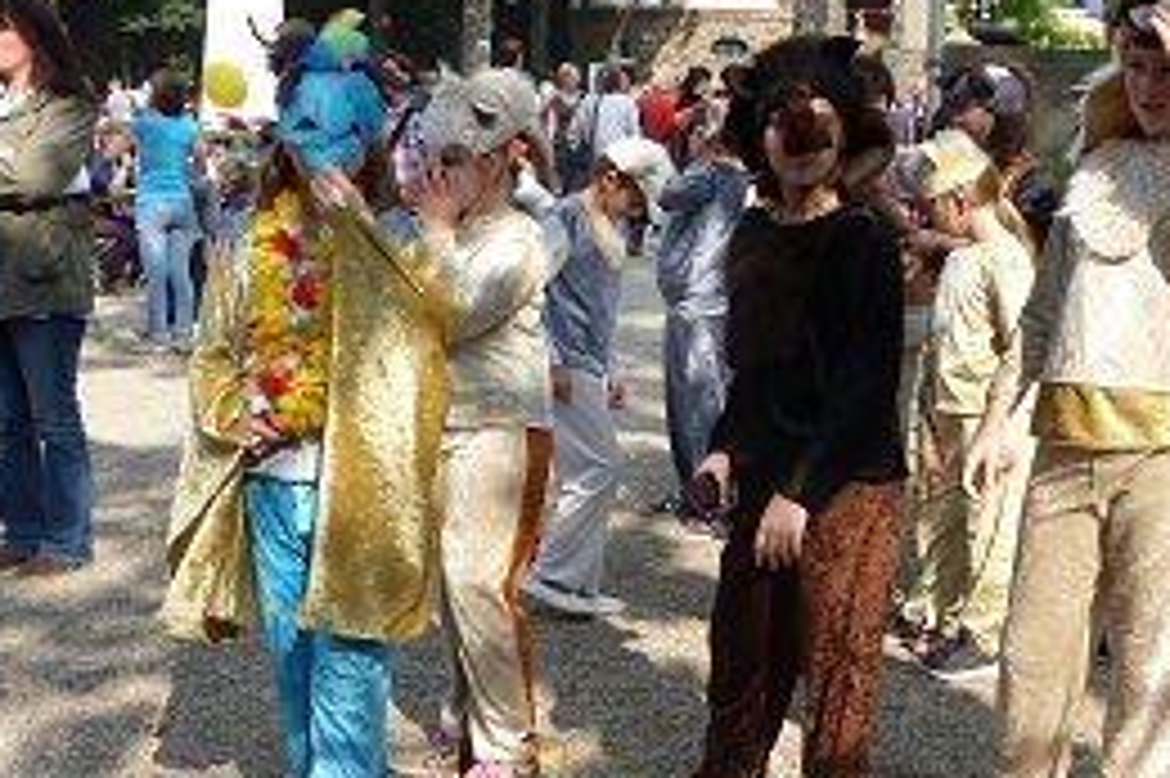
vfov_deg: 24.2
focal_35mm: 56
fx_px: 1819
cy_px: 396
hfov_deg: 35.2
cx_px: 810
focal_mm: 6.3
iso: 100
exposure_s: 1/500
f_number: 4
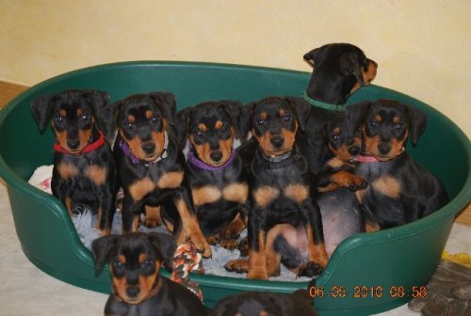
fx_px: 1475
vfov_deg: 12.2
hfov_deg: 18.1
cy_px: 158
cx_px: 236
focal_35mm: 112
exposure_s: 1/60
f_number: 4.5
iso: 200
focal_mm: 75
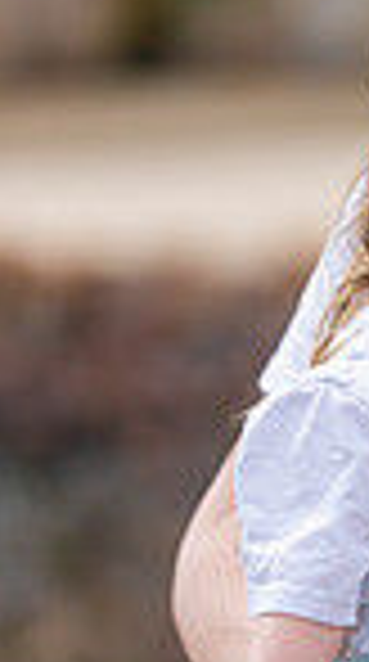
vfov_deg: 6.3
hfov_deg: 3.5
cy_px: 365
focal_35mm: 341
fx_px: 5969
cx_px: 634
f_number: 2
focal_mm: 106
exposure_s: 1/2500
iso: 100
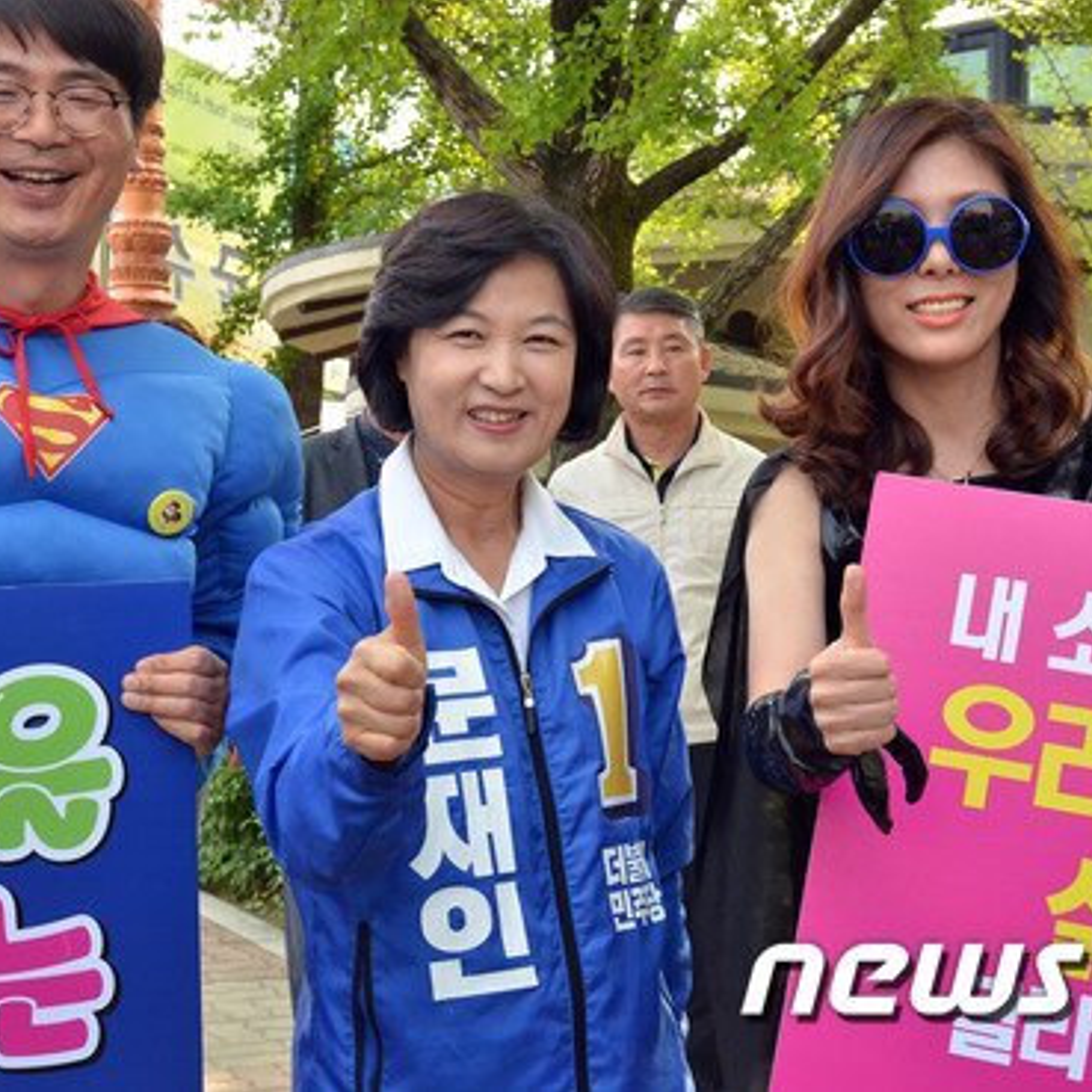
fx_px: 2414
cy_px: 546
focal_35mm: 68
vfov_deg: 25.5
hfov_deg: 25.5
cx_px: 479
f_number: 8
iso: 800
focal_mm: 35
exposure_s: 1/250
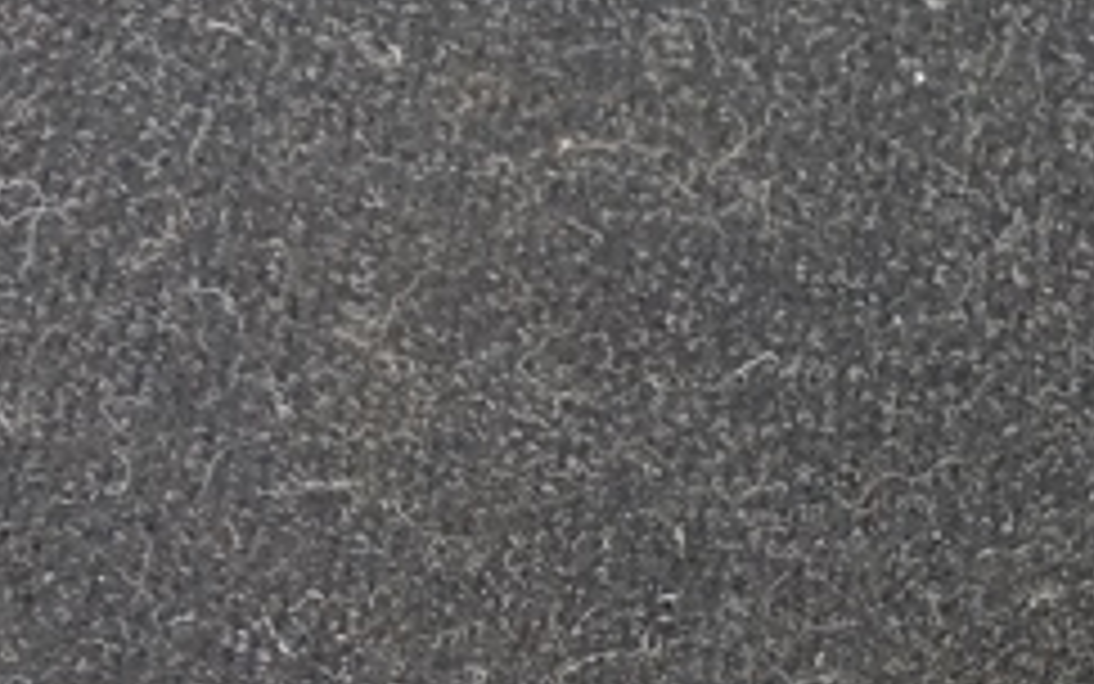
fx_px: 2326
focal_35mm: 78
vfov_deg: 15.4
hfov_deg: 23.9
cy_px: 1030
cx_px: 1335
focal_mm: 4.22
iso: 311
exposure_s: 1/33.3
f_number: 1.8
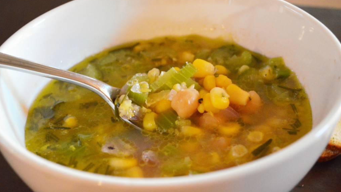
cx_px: 169
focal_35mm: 56
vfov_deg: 21.6
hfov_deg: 37.5
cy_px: 100
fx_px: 502
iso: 3200
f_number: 5
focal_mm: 35
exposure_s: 1/10
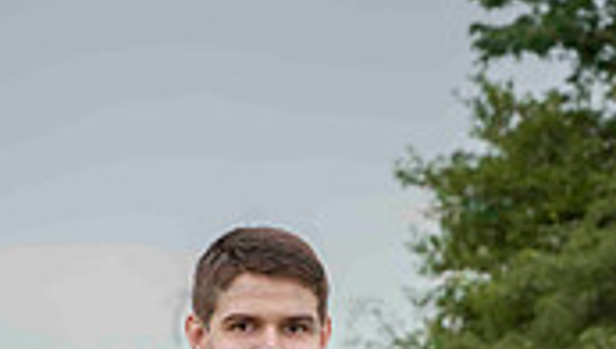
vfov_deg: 4.8
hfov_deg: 8.6
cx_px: 263
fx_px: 4090
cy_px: 759
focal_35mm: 250
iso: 640
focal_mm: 92
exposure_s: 1/320
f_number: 9
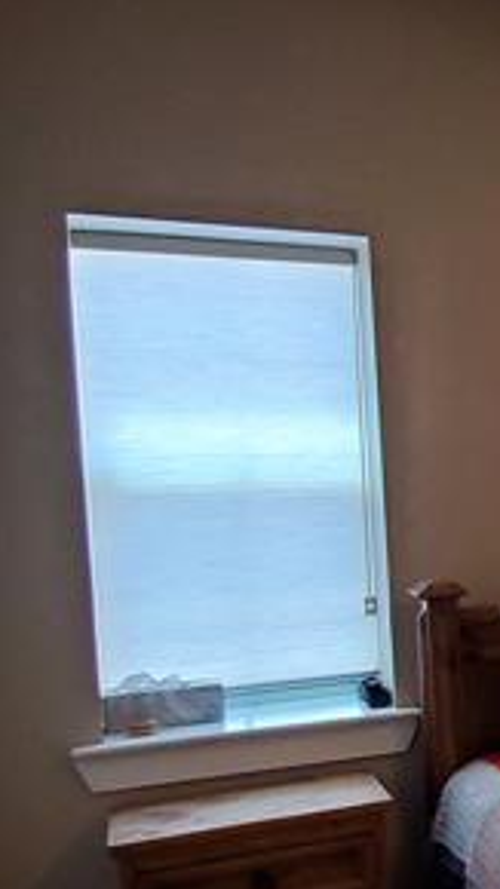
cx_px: 1123
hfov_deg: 15.8
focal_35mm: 50
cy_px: 527
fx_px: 1179
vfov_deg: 41.2
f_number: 2.2
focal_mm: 1.8
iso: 250
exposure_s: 1/60
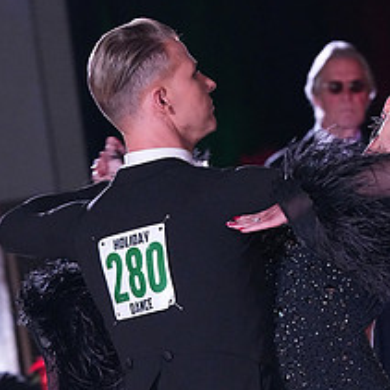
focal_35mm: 383
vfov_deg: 4.6
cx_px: 341
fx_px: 4882
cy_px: 497
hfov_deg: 4.6
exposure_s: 1/400
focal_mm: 164
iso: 8000
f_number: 5.6
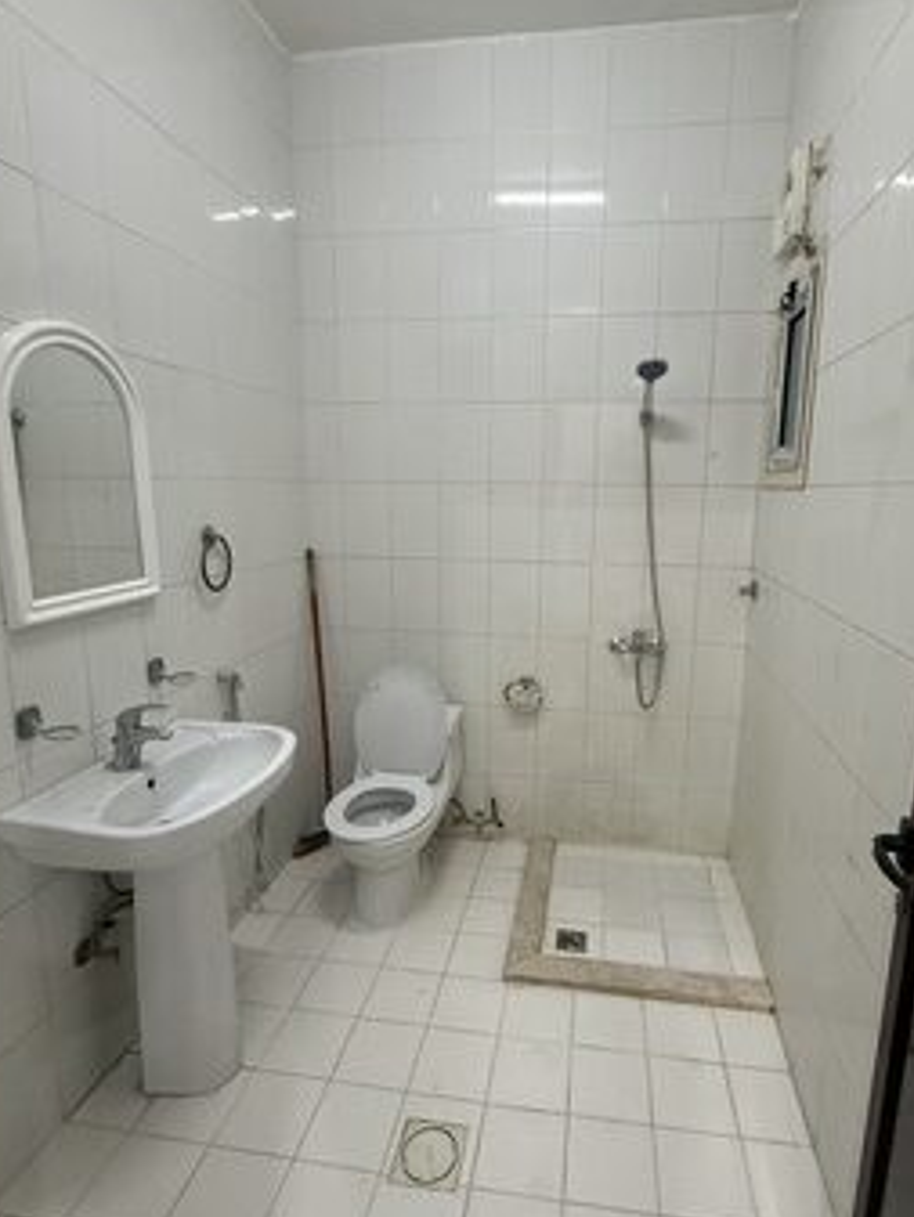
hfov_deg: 68.5
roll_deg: +0.0
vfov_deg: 84.6
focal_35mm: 19
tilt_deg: -11.4
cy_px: 612
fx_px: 668
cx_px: 508
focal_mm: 2.22
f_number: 2.2
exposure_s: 1/60
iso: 320
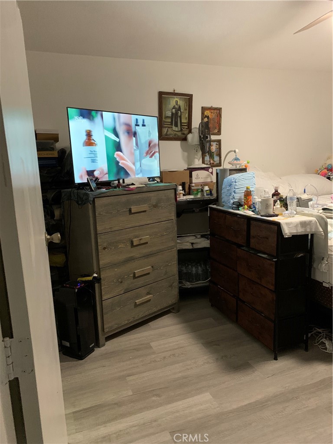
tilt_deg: -9.6
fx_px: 333
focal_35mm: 26
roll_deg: +2.7
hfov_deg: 53.1
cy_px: 222
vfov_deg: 67.3
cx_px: 166
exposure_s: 1/30
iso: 500
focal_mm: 4.25
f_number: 1.8
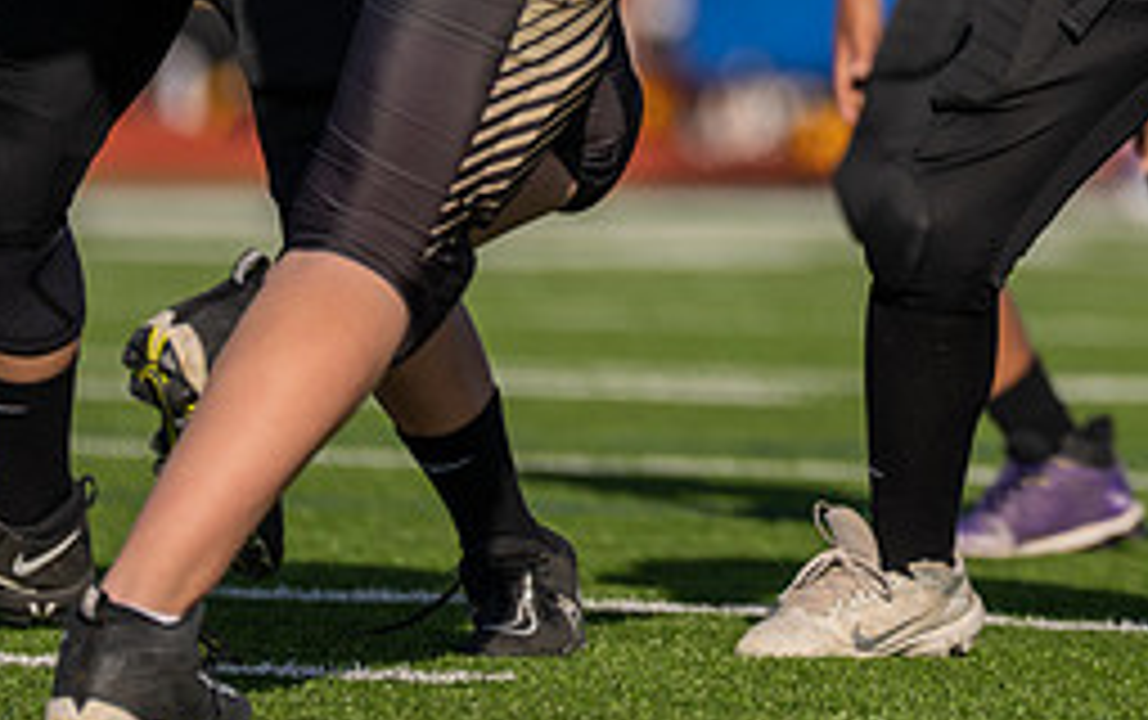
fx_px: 19513
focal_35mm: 623
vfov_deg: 2.1
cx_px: 1128
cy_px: -298
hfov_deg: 3.4
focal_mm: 200
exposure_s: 1/3200
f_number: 2.8
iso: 160
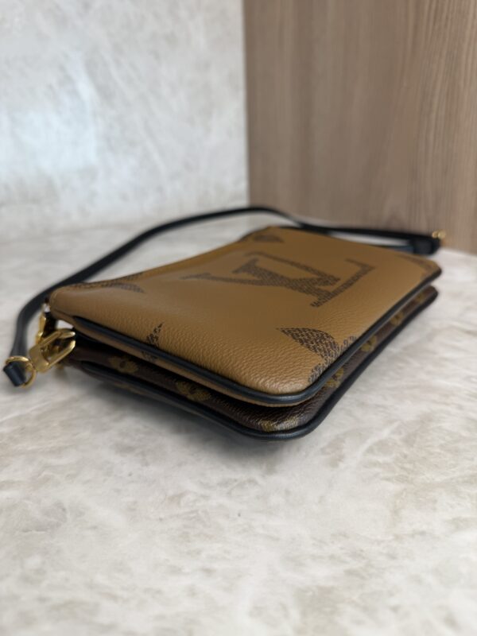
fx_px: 441
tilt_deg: -22.1
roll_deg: +1.6
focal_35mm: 24
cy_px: 318
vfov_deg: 71.6
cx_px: 238
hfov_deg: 56.8
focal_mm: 6.76
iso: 50
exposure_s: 1/124
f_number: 1.78
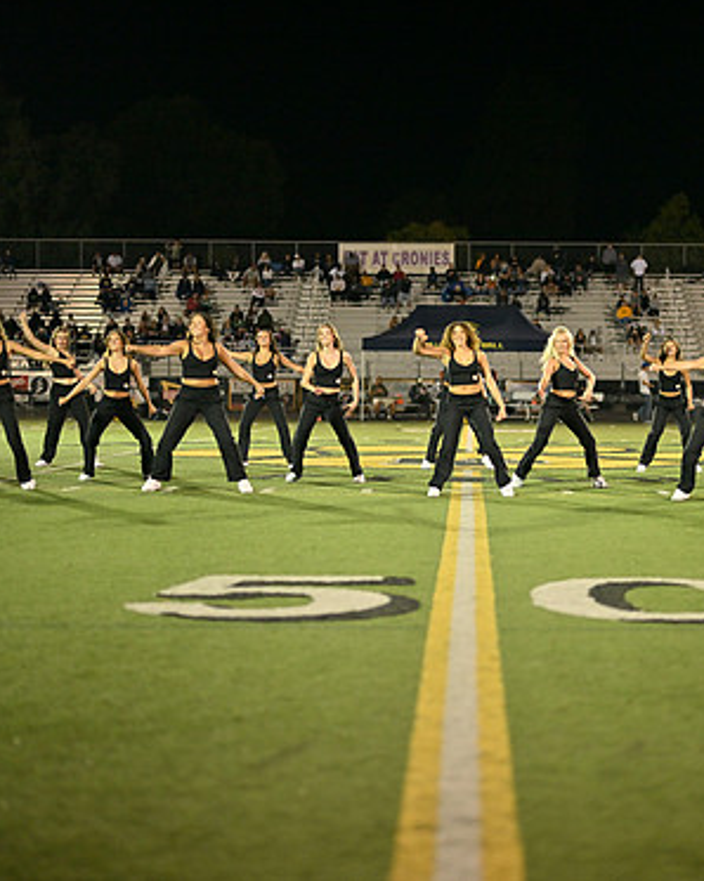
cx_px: 477
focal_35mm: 73
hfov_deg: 20.9
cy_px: 426
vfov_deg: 26.1
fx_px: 1903
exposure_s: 1/500
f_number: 1.2
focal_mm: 50
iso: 450
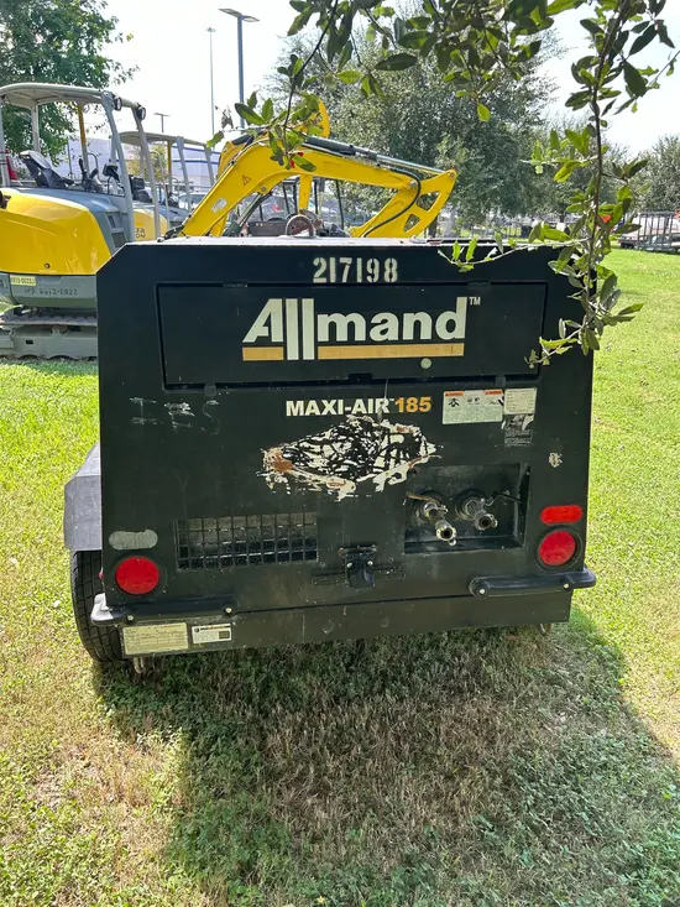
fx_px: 681
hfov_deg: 53.1
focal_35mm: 26
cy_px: 454
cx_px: 340
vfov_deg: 67.3
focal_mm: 5.7
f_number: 1.5
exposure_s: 1/482
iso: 50
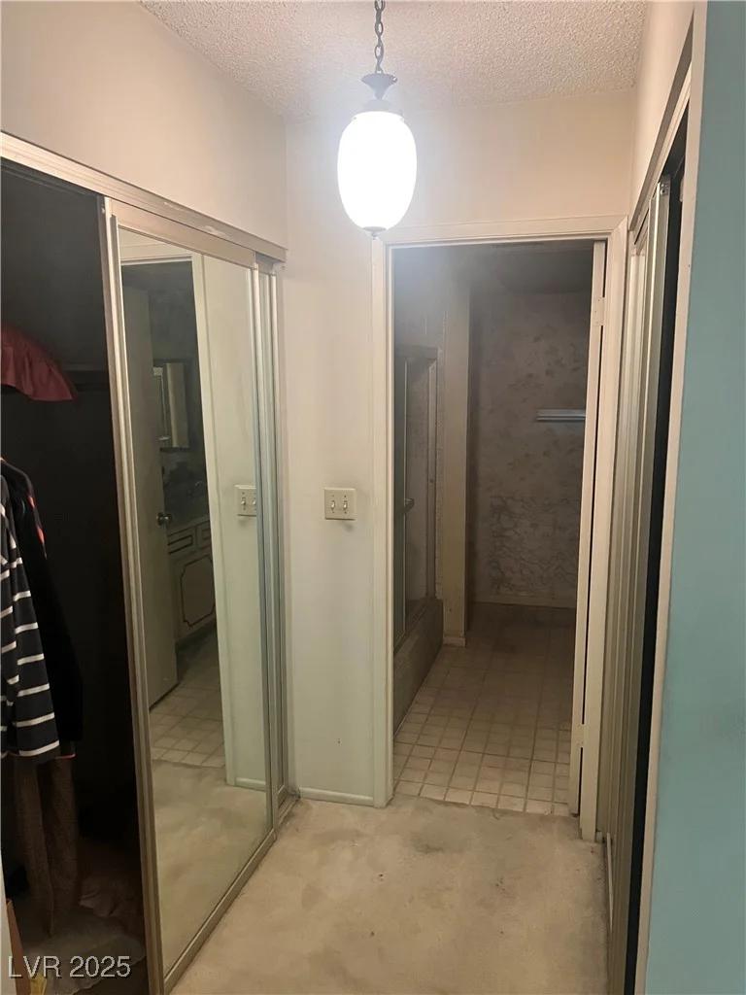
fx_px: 747
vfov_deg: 67.3
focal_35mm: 26
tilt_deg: -9.7
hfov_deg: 53.1
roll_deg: -1.1
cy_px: 498
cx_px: 373
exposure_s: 1/60
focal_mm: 5.7
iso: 500
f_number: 1.5
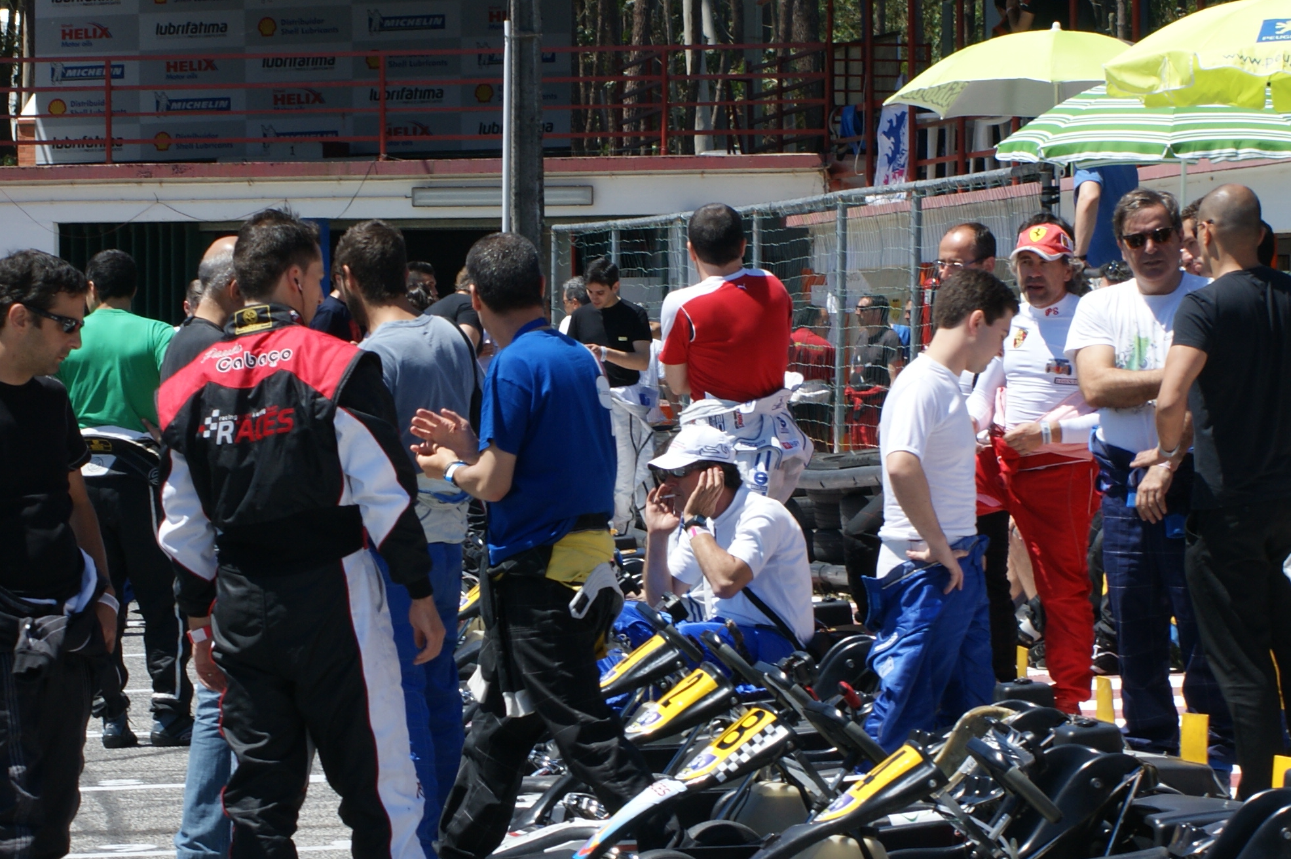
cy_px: 568
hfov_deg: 10.7
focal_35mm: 192
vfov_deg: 7.1
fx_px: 6887
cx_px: 525
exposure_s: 1/160
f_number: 10
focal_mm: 55
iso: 100
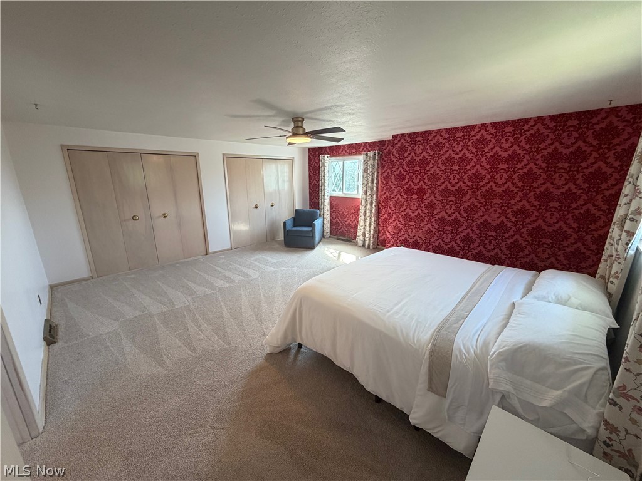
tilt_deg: -13.7
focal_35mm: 14
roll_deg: +0.7
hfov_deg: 102.1
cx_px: 321
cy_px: 240
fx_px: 260
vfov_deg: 85.7
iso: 200
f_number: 2.2
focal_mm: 2.22
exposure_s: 1/121
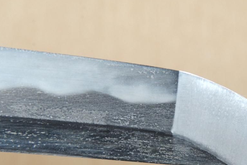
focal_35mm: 367
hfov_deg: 5.6
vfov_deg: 3.8
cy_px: 110
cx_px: 174
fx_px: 2520
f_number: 11
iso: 400
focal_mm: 135
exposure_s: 1/2
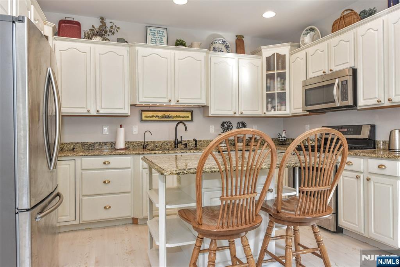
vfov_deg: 53.1
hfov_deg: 73.7
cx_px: 200
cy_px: 134
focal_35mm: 24
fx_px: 267
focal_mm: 24
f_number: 4.5
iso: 800
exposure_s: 1/80
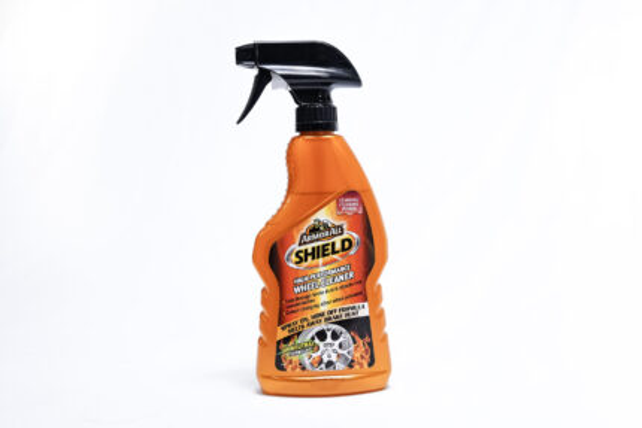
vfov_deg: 29.3
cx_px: 321
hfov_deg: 42.7
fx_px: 821
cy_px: 214
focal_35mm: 46
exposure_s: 1/250
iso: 3200
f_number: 8
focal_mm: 46
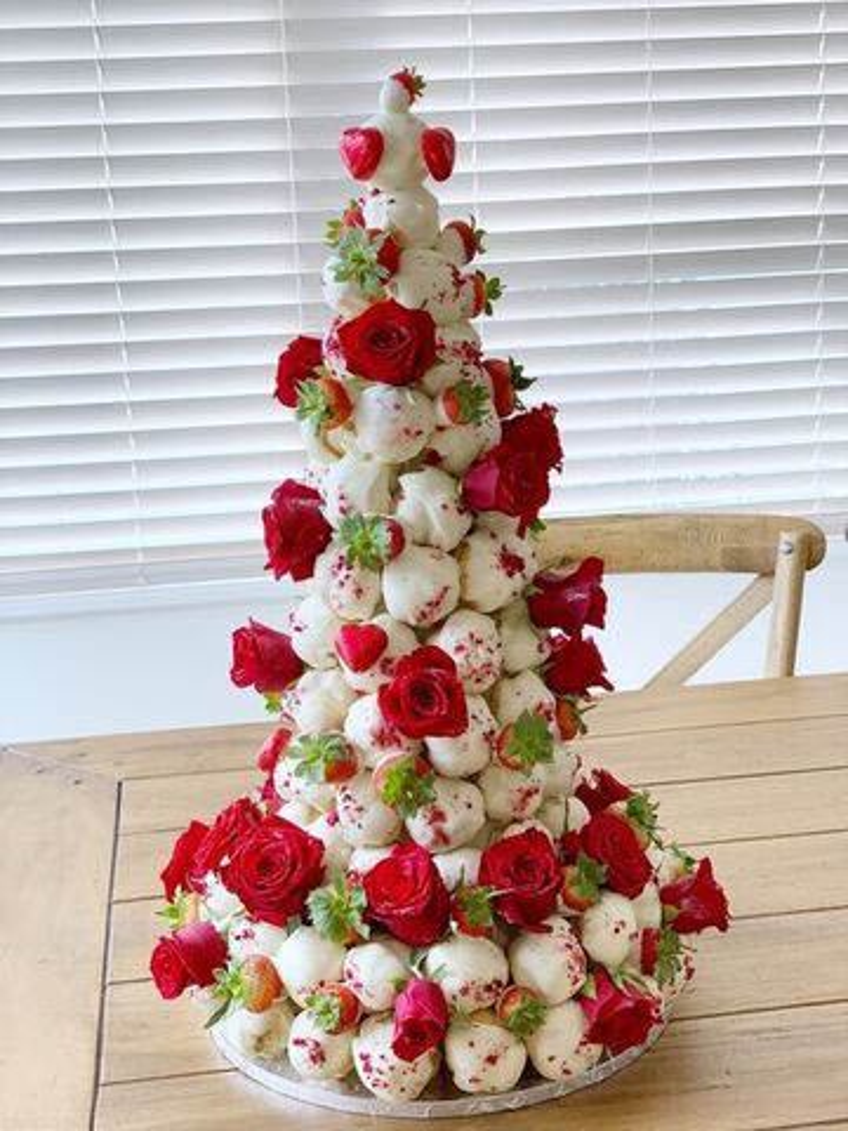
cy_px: 566
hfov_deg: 28.0
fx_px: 1698
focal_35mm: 52
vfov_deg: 36.8
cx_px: 424
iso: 40
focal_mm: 6
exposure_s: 1/122
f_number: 2.4
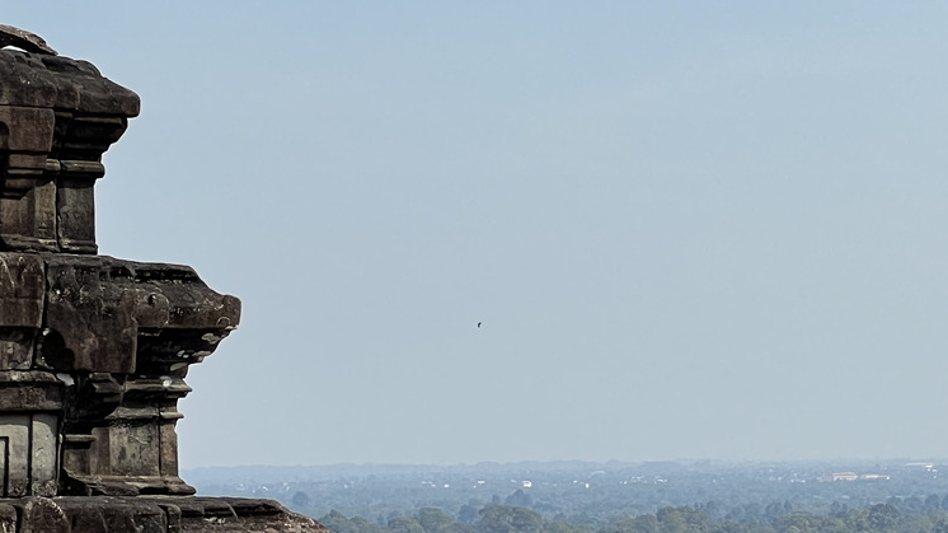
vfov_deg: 6.7
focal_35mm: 180
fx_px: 4523
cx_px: 1015
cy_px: 439
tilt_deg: -0.3
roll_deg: +1.1
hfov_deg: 11.8
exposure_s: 1/995
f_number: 2.8
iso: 32
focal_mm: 9
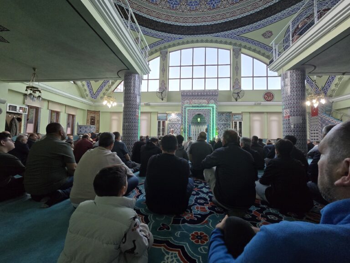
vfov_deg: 89.9
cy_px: 132
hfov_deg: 106.2
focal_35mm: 13
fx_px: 131
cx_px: 175
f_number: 2.2
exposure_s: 1/50
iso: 320
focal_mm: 2.2
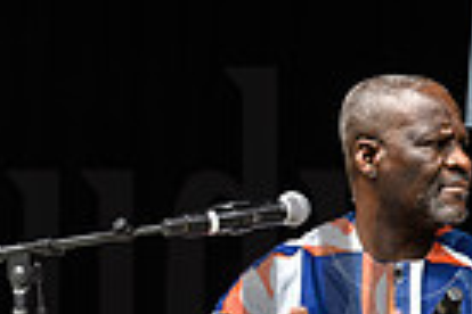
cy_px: 294
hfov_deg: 6.9
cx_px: 718
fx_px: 3854
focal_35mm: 294
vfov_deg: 4.7
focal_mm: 70
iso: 200
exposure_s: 1/100
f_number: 10
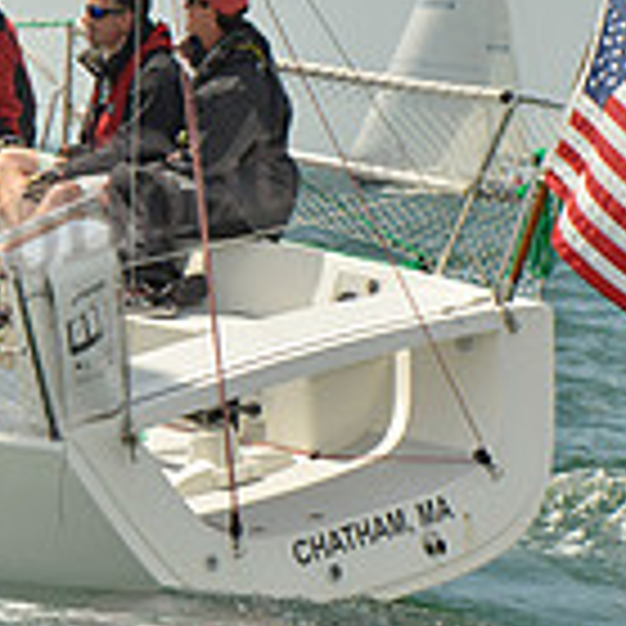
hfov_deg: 5.7
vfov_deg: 5.7
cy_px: 52
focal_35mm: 305
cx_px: -455
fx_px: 6240
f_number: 7.1
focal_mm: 86
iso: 200
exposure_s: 1/1250
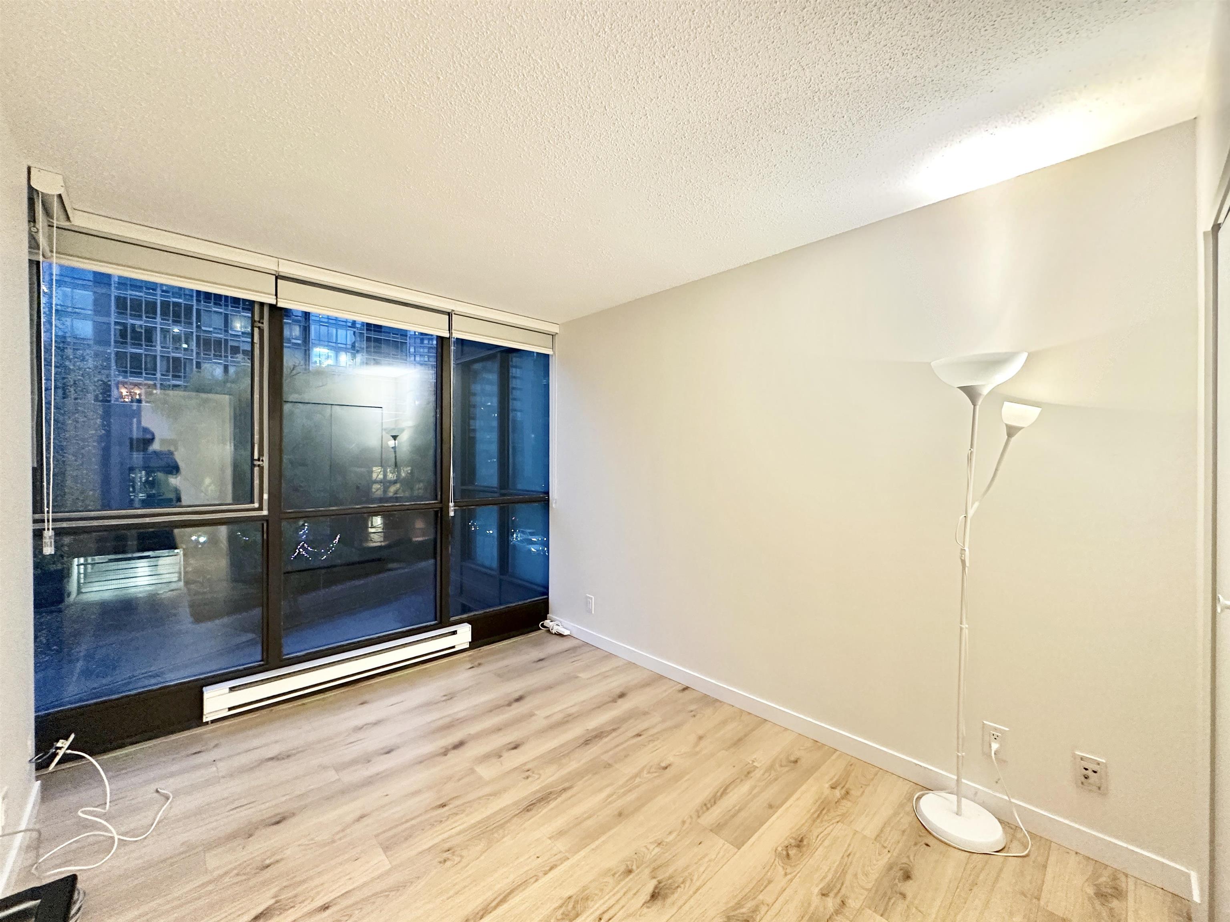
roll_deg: -0.1
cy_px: 461
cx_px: 615
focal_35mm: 14
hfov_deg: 102.1
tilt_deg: +0.0
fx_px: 497
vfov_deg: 85.7
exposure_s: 1/60
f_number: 2.2
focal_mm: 2.22
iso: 400
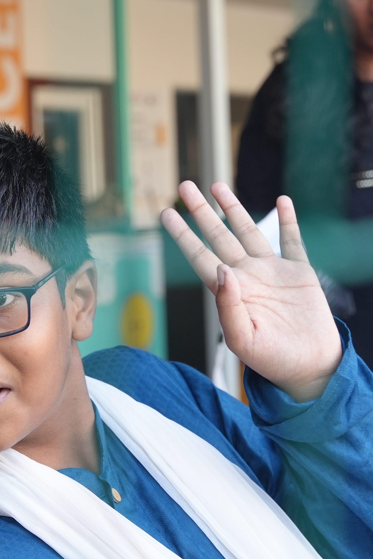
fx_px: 1968
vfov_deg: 16.2
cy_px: 302
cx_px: 37
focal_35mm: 127
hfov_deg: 10.8
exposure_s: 1/160
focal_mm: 43.2
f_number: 4
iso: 400
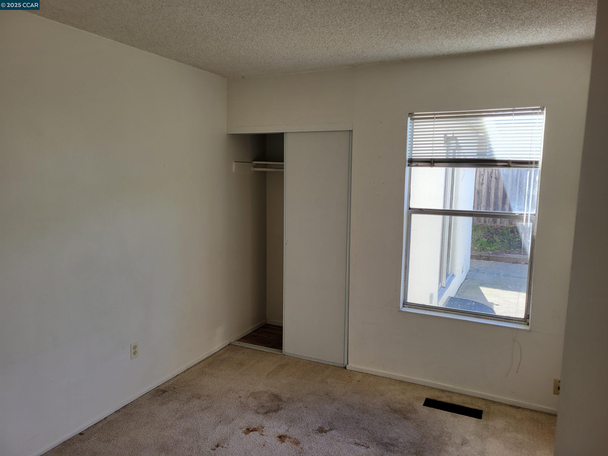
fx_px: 457
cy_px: 228
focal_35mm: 26
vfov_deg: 53.1
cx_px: 304
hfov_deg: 67.3
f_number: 1.8
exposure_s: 1/163
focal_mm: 5.4
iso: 40
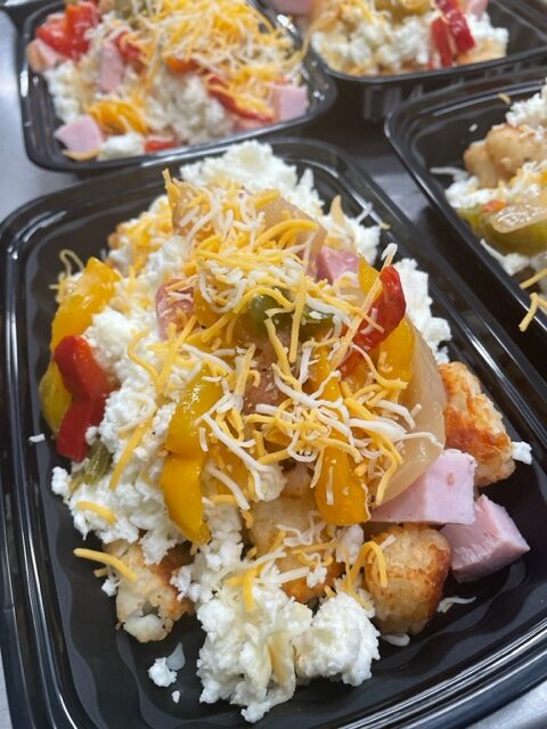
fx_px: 548
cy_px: 364
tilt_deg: -50.6
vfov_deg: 67.3
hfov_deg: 53.1
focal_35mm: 26
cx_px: 274
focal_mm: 4.2
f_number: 1.6
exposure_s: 1/111
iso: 125
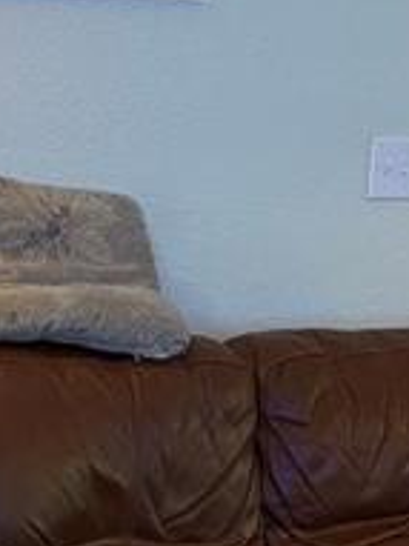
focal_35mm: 151
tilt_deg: -14.5
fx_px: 2381
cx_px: 23
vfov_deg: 12.9
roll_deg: -3.2
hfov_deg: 9.8
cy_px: 583
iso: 500
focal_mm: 6.76
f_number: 1.78
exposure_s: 1/60
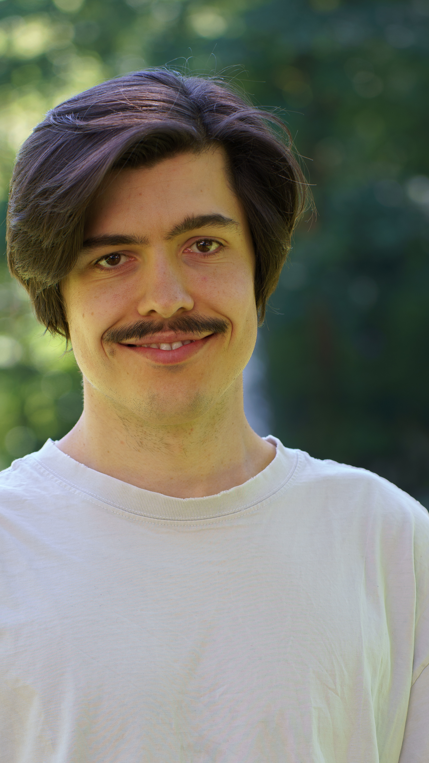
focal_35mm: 136
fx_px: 2750
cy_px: 597
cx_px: 202
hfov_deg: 8.9
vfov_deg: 15.7
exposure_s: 1/100
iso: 80
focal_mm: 75
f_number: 2.8
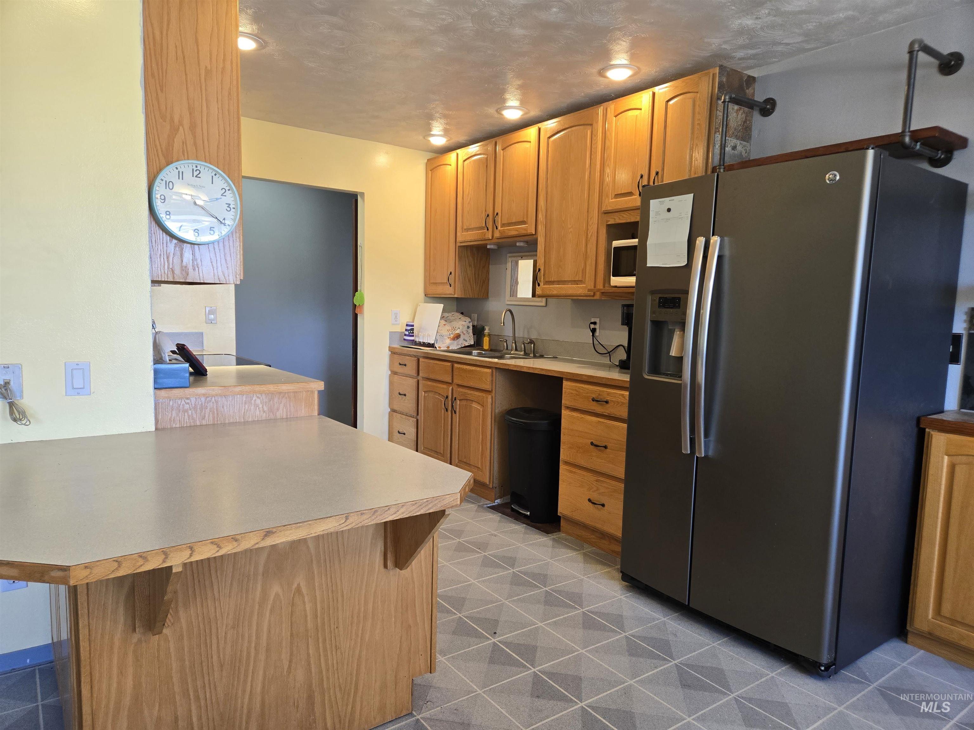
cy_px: 365
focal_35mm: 23
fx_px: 647
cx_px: 487
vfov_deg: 58.9
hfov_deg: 73.9
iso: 125
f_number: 1.8
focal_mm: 5.4
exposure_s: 1/120
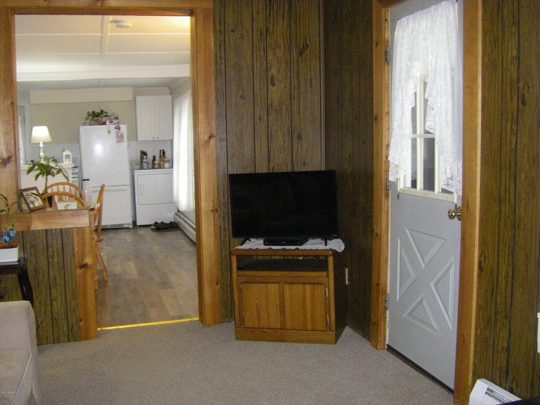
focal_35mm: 38
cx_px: 270
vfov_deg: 37.7
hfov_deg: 49.0
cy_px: 202
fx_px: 593
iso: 800
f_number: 3.5
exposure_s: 1/50
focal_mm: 6.3
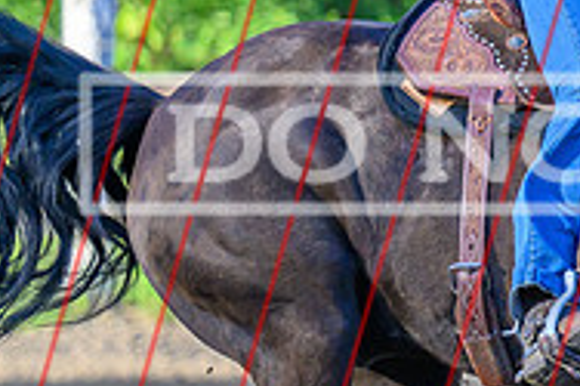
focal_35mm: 535
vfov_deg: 2.6
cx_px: 889
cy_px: 211
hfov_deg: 3.8
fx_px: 8612
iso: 800
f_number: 2.8
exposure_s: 1/2500
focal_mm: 120
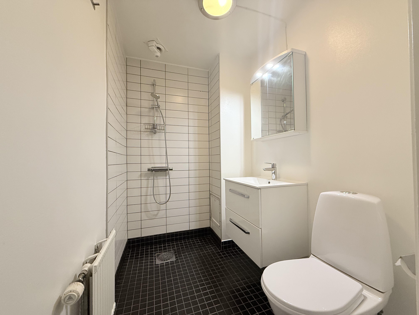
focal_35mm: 14
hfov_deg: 102.1
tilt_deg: +1.2
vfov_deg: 85.7
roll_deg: +0.3
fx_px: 169
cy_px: 158
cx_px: 210
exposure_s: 1/100
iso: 320
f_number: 2.2
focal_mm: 2.22
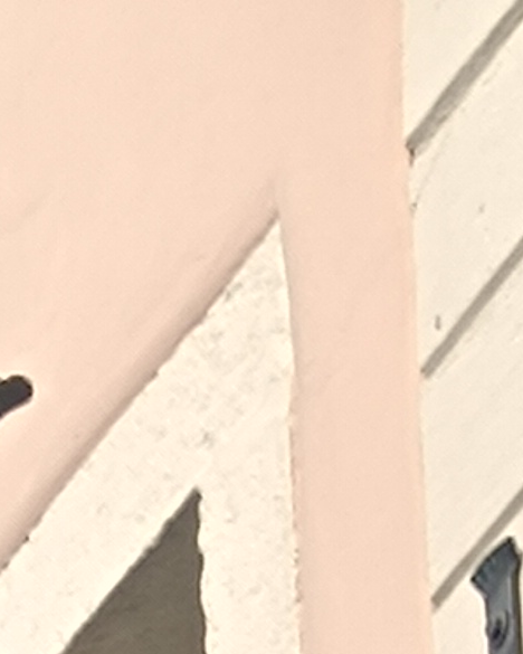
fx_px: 3173
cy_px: 1753
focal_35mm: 164
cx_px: -512
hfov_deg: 8.9
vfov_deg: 9.8
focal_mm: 5.59
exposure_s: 1/1012
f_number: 1.88
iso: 52
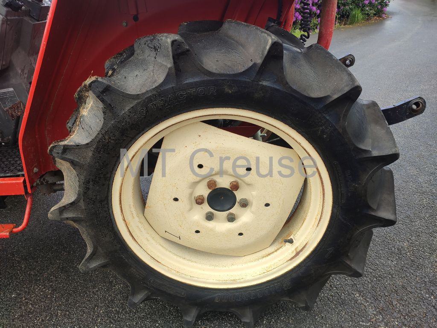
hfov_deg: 69.4
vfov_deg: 54.9
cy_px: 164
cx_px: 218
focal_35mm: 25
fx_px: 316
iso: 50
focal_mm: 6.04
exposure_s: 1/183
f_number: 1.9
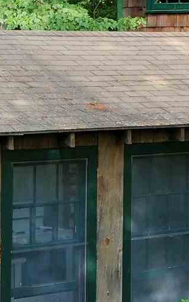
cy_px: 65
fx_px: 1417
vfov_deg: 12.1
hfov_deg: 7.5
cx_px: 270
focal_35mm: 172
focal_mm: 10.26
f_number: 4
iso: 100
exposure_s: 1/80
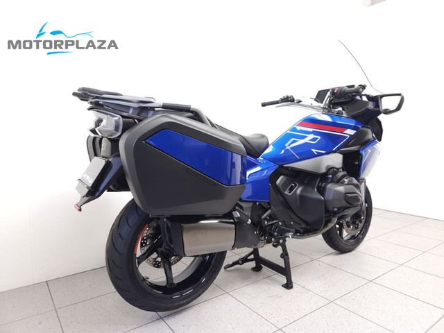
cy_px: 166
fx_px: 295
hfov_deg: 73.9
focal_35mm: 23
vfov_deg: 58.9
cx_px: 222
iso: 125
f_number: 1.8
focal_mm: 5.4
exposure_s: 1/33
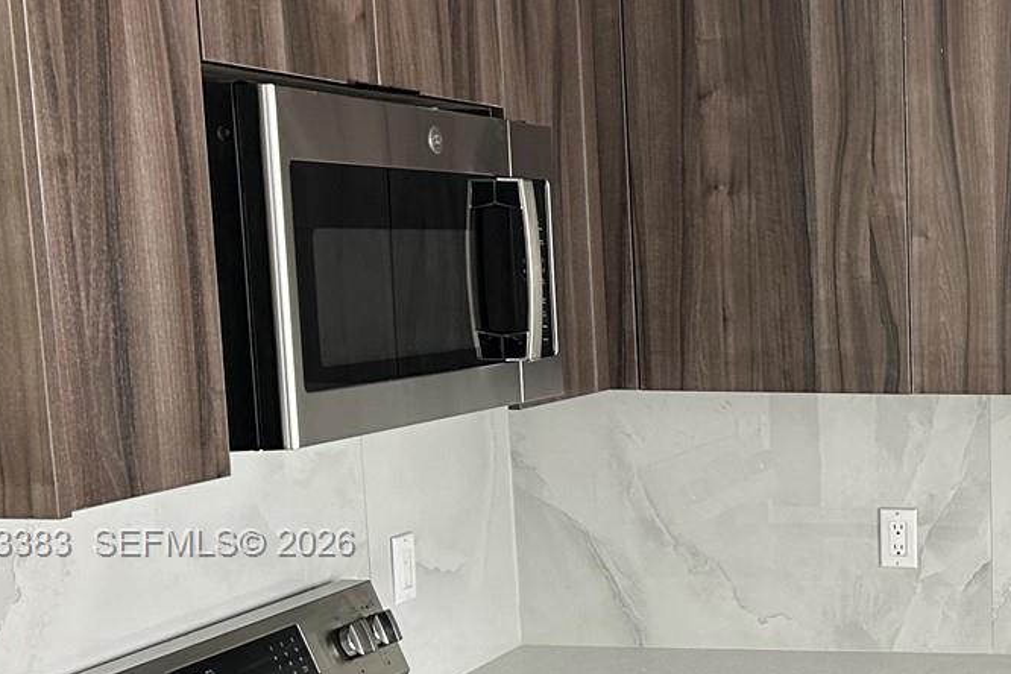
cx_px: 1096
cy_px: 545
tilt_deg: -8.7
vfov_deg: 20.7
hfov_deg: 28.3
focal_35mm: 65
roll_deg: +0.8
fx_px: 1825
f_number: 1.5
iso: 160
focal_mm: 5.7
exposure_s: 1/60
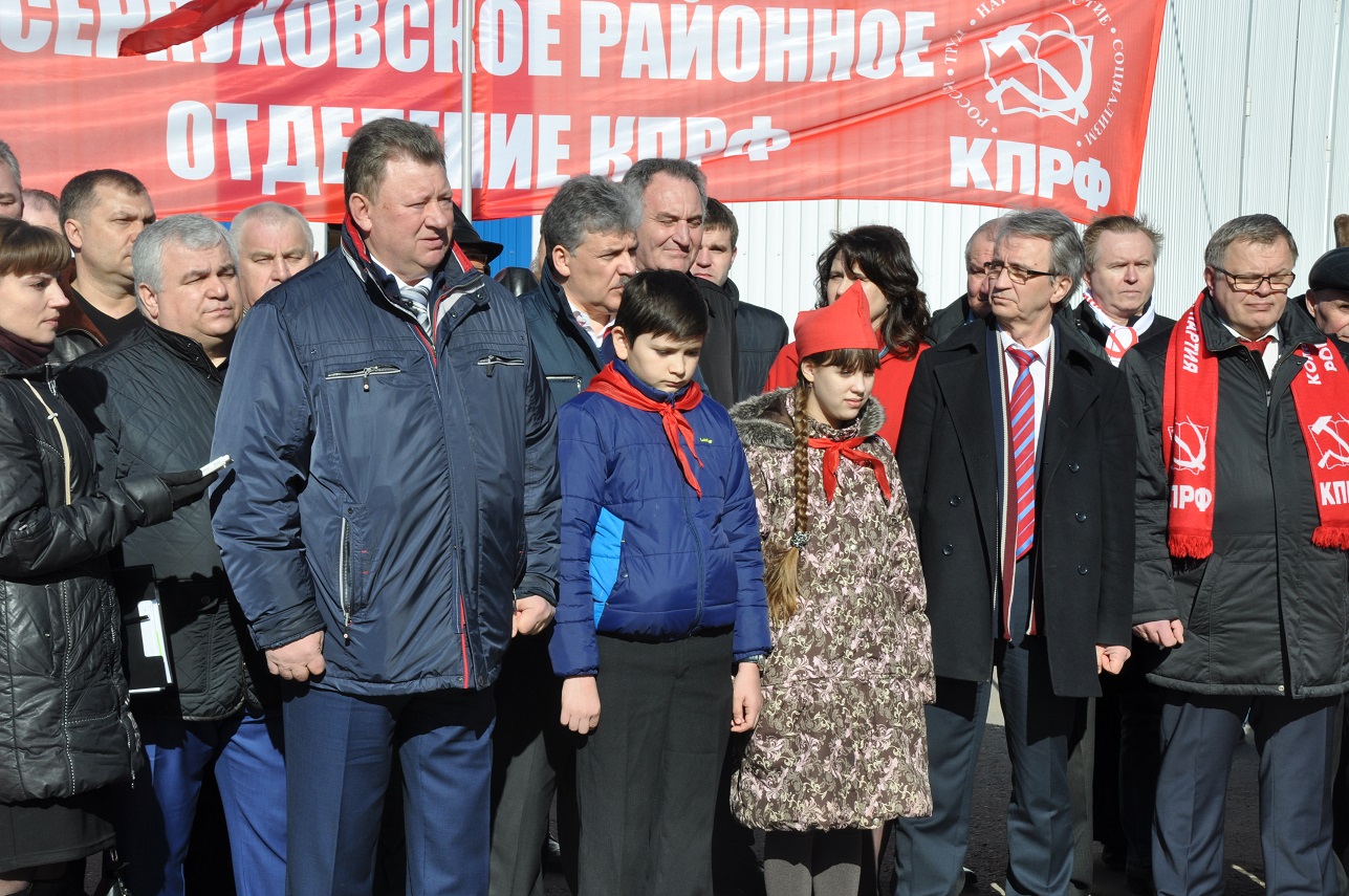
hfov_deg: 30.5
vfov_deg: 20.6
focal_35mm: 66
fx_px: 2470
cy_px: 448
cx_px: 674
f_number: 14
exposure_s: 1/200
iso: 200
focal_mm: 44
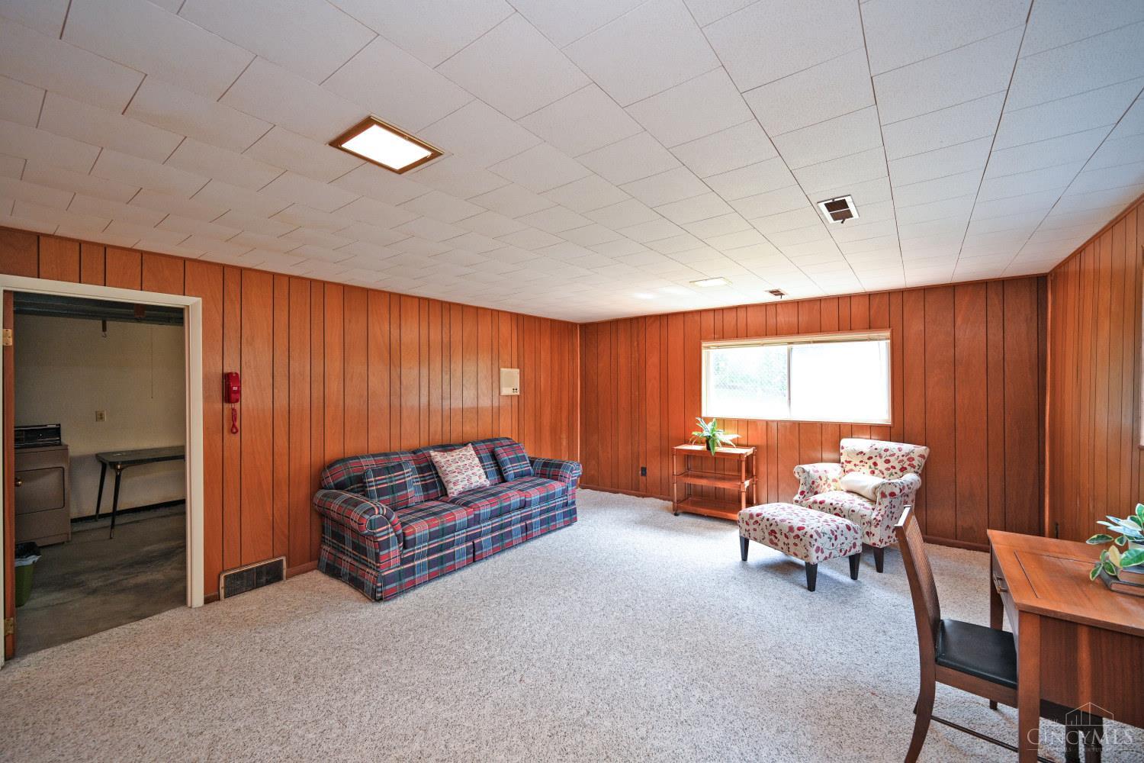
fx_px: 445
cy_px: 382
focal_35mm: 14
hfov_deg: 104.3
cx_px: 572
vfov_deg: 81.2
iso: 360
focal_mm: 14
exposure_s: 1/60
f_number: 4
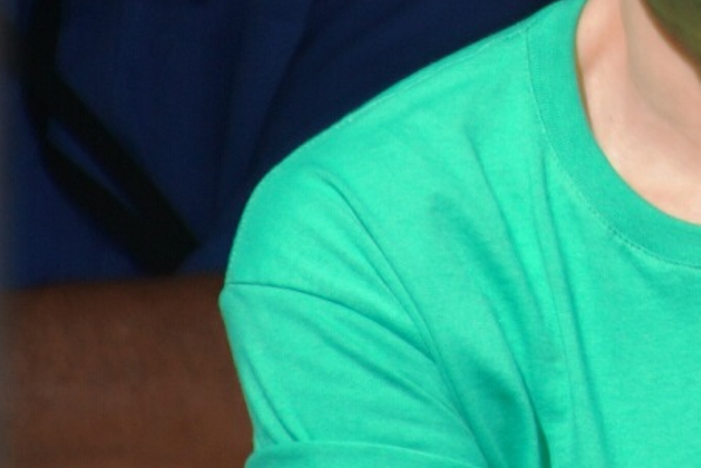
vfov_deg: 0.7
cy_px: -183
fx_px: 36014
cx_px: 906
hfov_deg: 1.1
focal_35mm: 1849
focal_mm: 280
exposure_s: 1/500
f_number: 6.7
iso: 200
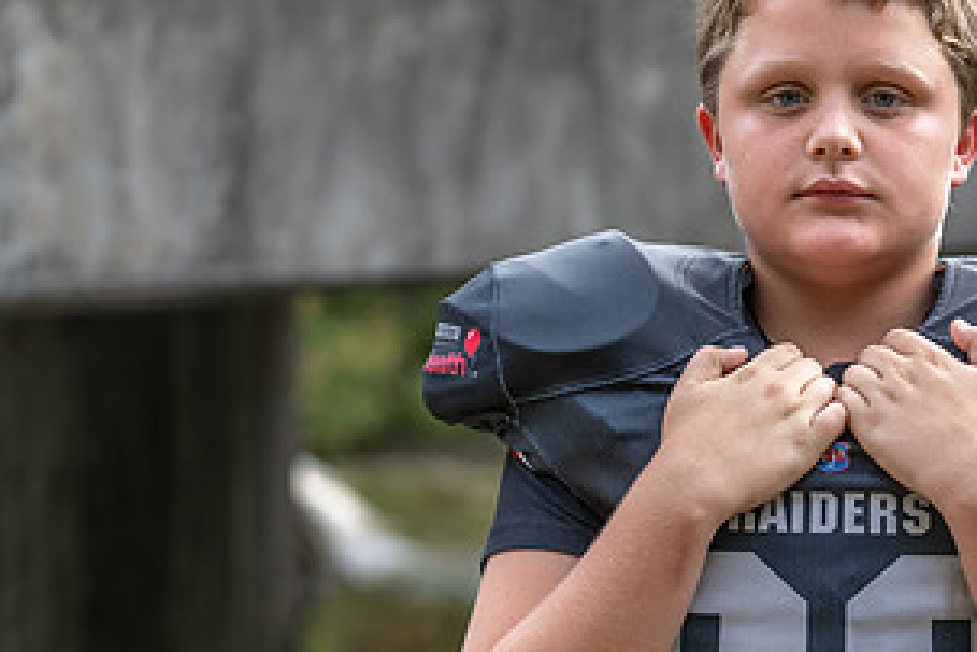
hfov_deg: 15.2
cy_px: 386
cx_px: 832
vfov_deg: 10.2
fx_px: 3636
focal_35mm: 134
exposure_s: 1/320
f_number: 2.8
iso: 125
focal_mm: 70
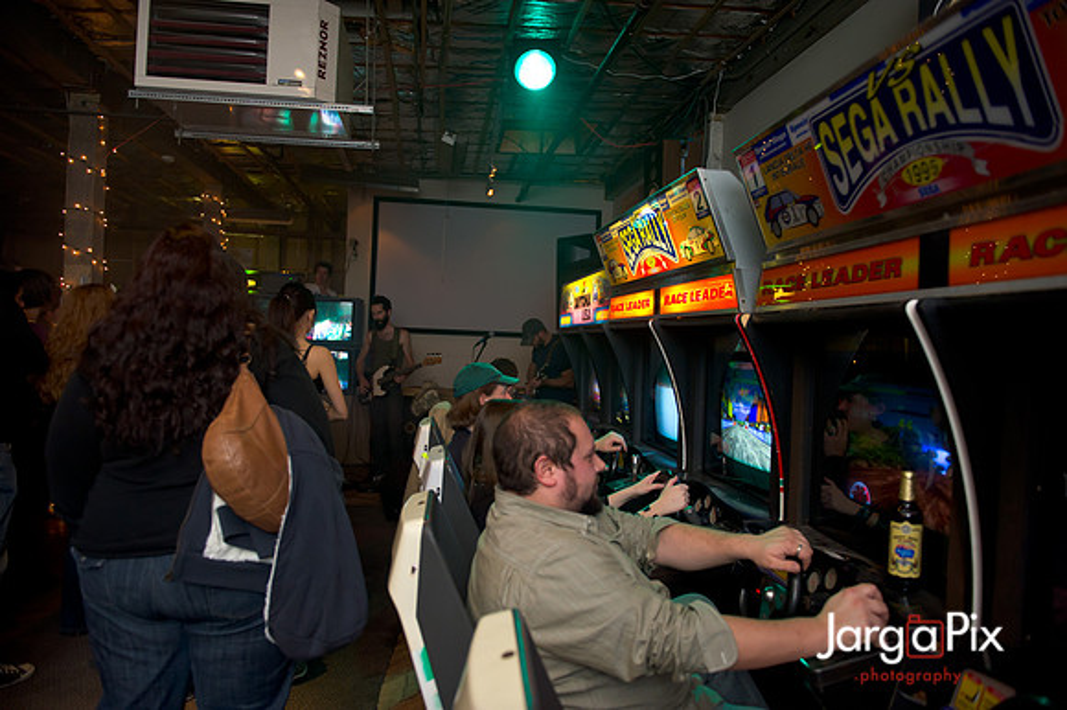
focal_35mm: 26
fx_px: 770
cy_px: 355
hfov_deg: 69.4
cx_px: 534
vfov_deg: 49.5
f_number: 3.2
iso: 1600
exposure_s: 1/125
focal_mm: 26
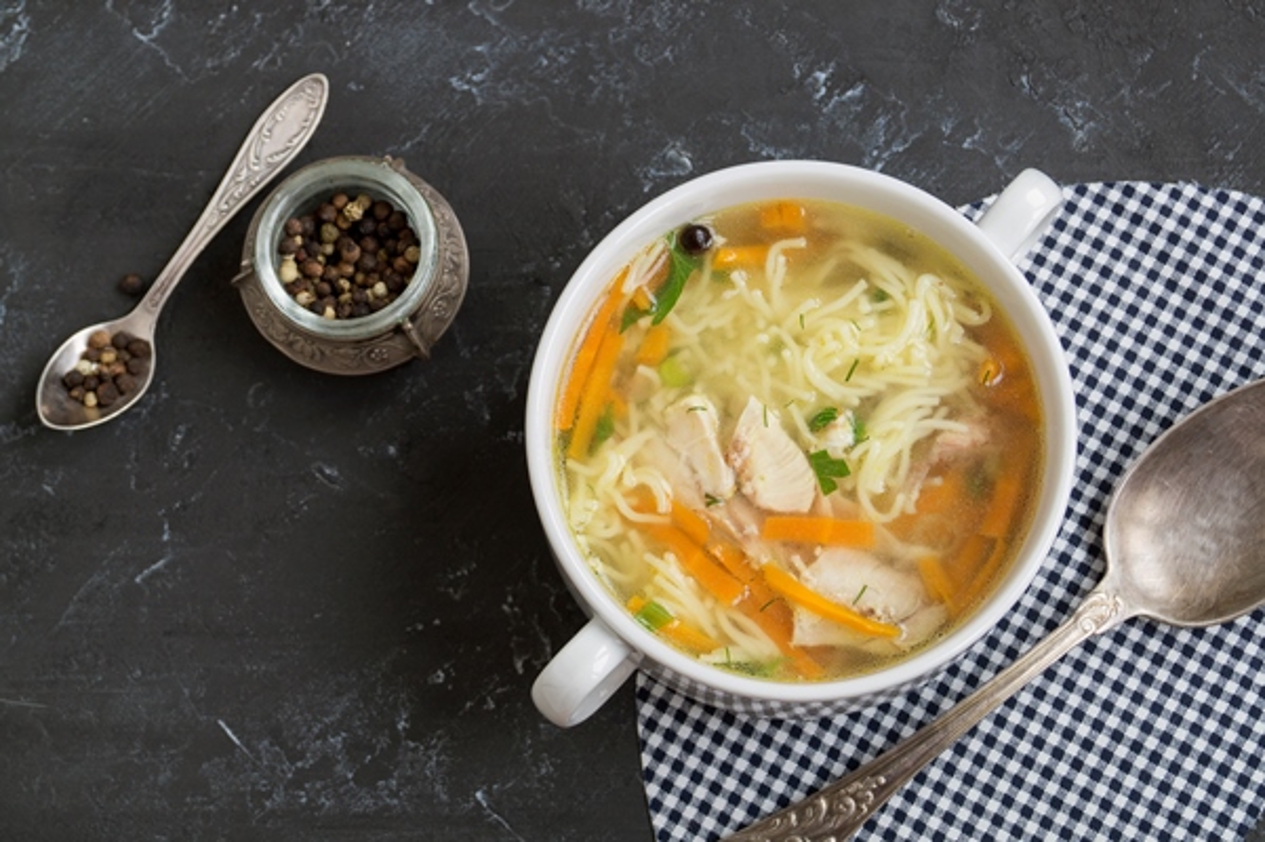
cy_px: 421
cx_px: 632
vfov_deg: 16.5
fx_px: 2897
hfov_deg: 24.6
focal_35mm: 82
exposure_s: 1/3
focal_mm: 55
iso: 100
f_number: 10
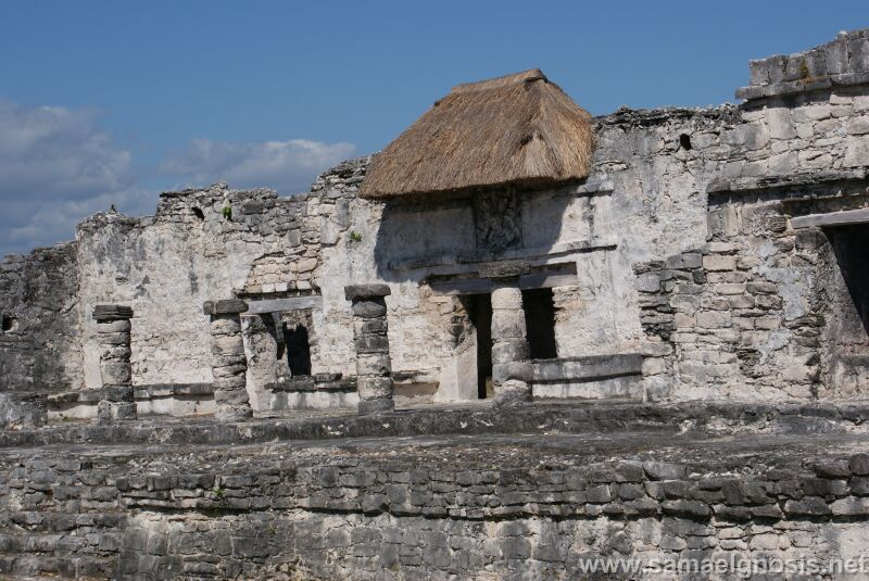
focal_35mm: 75
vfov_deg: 18.2
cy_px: 290
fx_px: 1812
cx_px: 434
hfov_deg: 27.0
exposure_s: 1/250
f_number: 13
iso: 100
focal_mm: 50
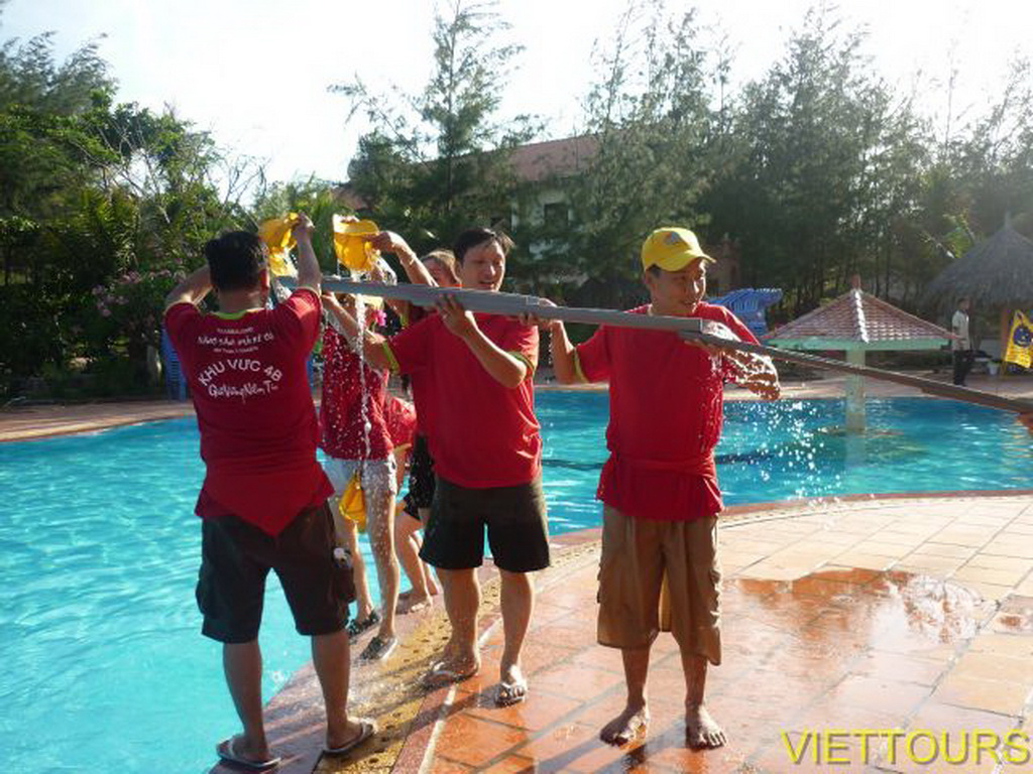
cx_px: 516
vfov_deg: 42.9
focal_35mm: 33
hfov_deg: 55.4
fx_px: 985
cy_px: 387
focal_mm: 5.5
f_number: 2.8
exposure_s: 1/500
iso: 80
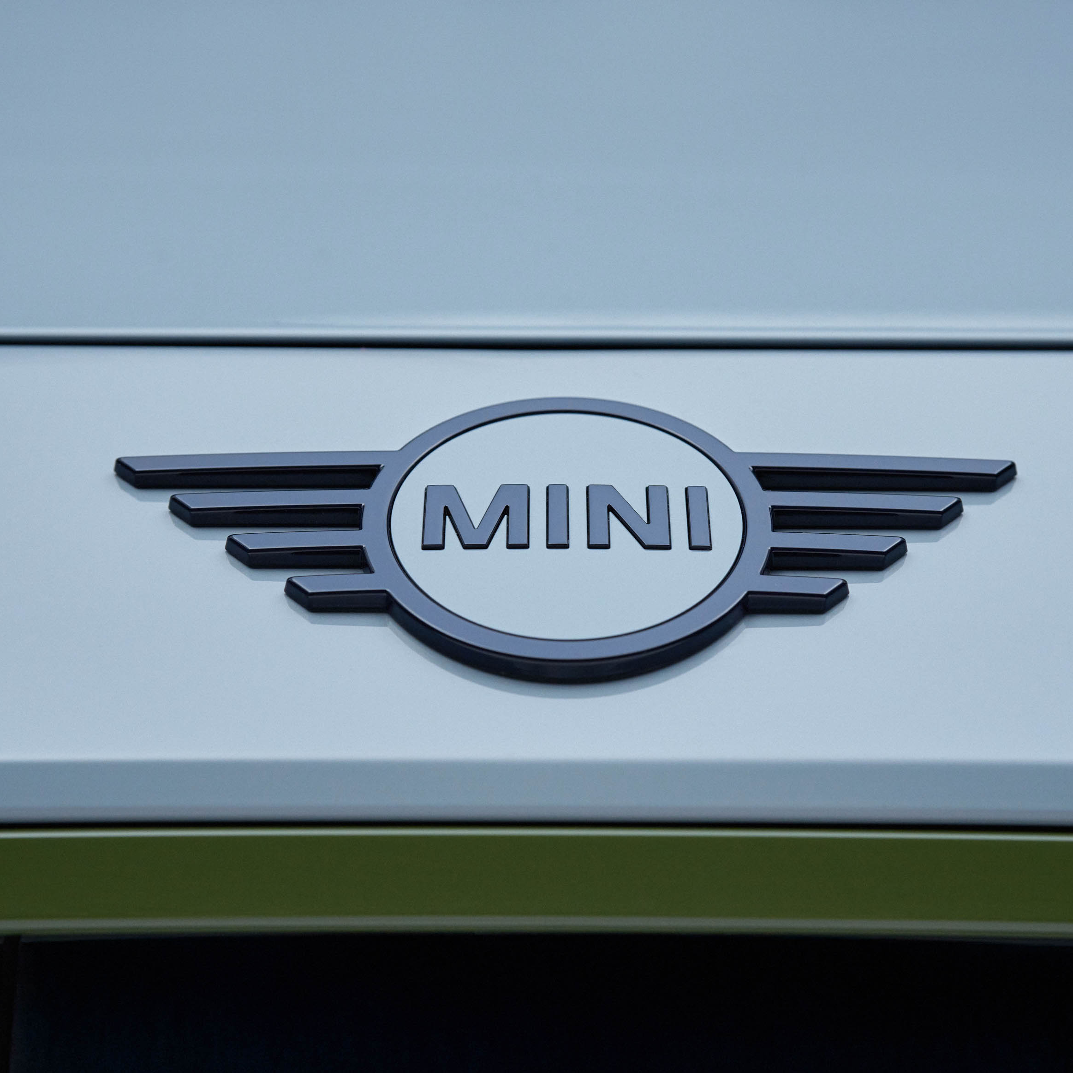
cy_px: 535
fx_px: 2244
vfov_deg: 26.9
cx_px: 572
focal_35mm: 64
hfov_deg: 26.9
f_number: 5
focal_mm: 50
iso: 2000
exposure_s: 1/320
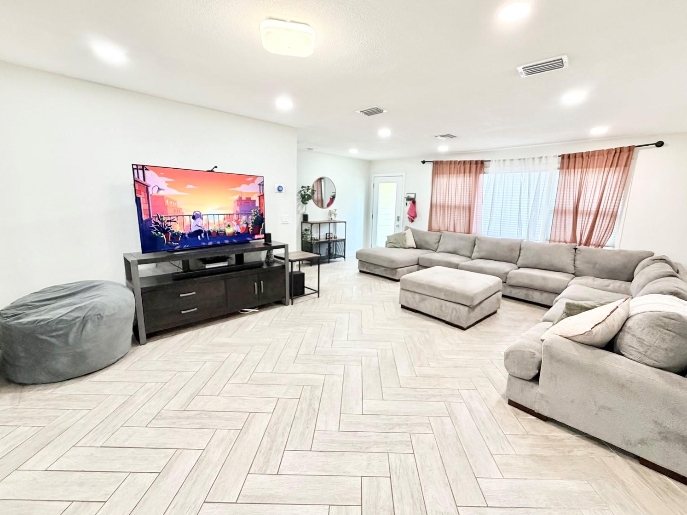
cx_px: 363
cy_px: 253
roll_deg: -2.8
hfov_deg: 98.1
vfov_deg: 81.7
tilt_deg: -9.2
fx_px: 298
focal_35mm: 15
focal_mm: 2.22
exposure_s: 1/60
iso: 250
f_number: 2.2
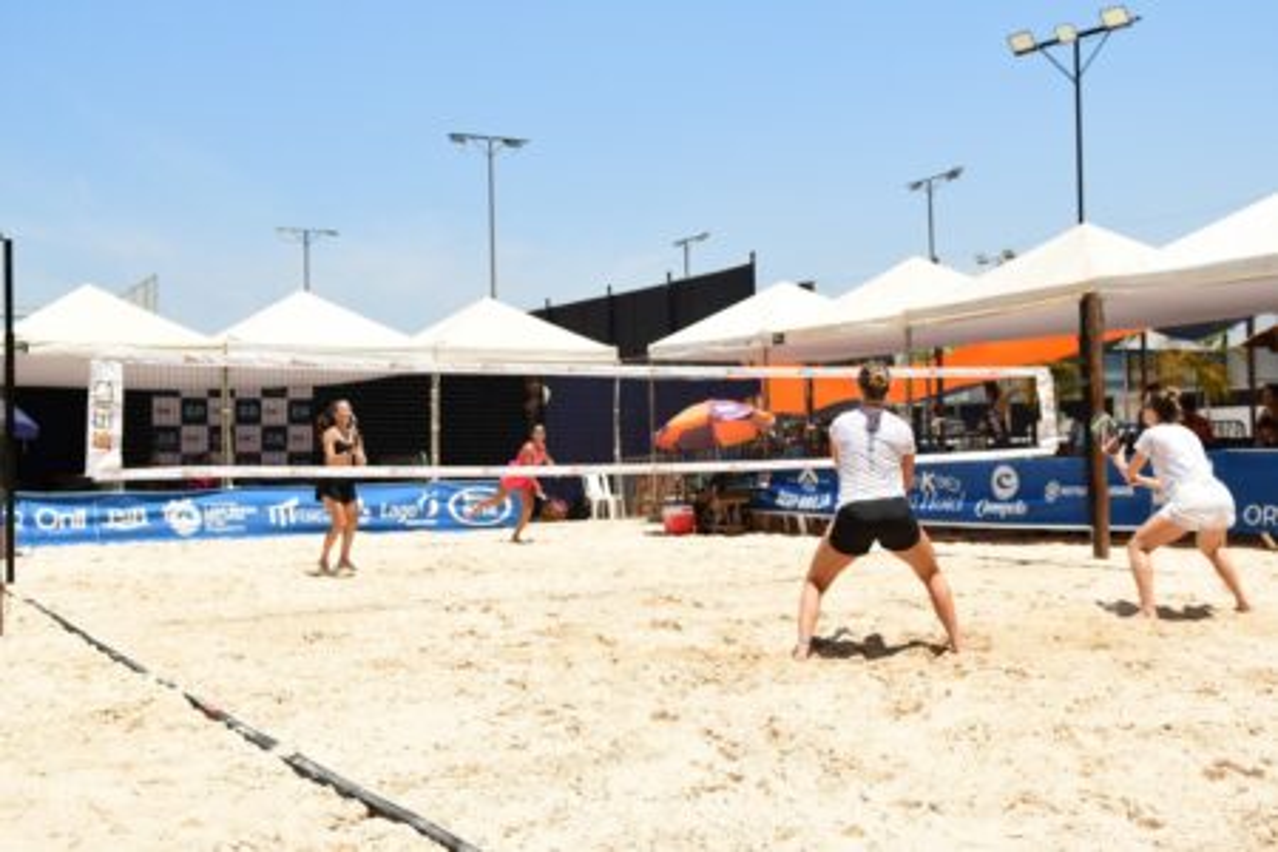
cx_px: 639
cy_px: 426
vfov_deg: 31.9
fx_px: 1491
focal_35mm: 42
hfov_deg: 46.4
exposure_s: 1/2500
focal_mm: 28
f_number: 3.5
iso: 250
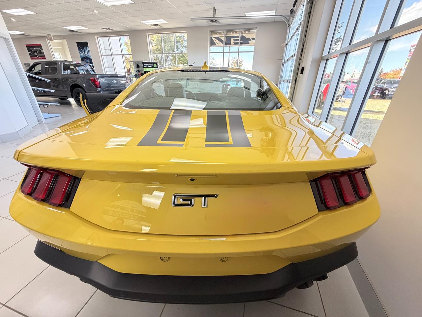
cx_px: 211
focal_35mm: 14
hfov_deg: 102.1
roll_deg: -0.2
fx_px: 171
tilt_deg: -23.2
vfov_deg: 85.7
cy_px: 158
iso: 320
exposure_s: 1/60
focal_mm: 2.22
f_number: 2.2
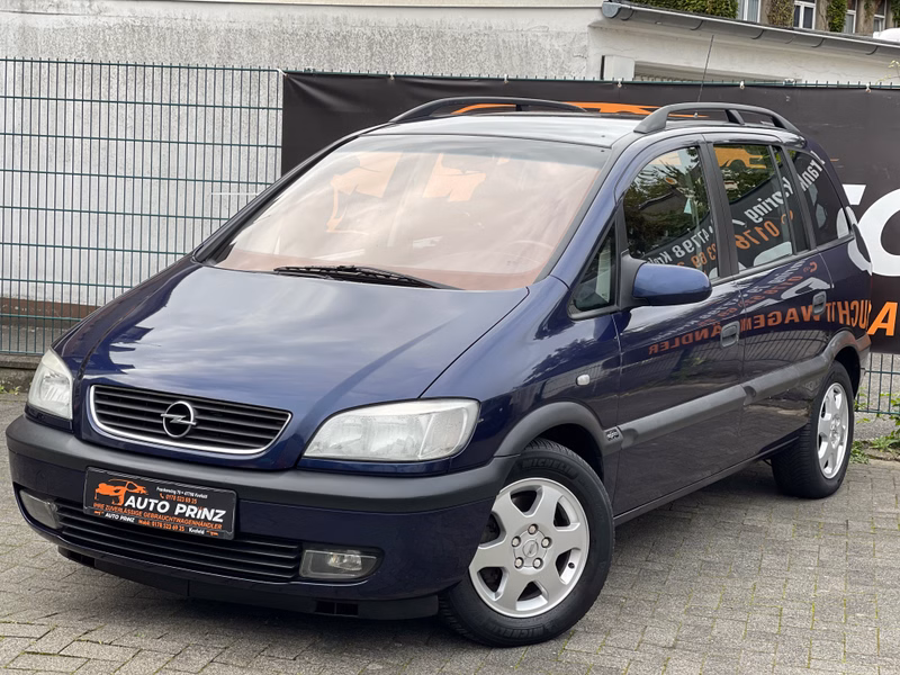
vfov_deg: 22.9
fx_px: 1664
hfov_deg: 30.3
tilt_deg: -5.6
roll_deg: -2.3
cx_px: 450
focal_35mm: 64
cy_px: 338
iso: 25
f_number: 2.2
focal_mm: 7.5
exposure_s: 1/121
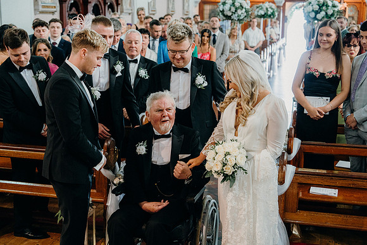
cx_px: 184
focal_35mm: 50
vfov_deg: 27.0
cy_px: 122
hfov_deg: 39.6
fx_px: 510
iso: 4000
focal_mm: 50
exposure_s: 1/160
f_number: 3.5
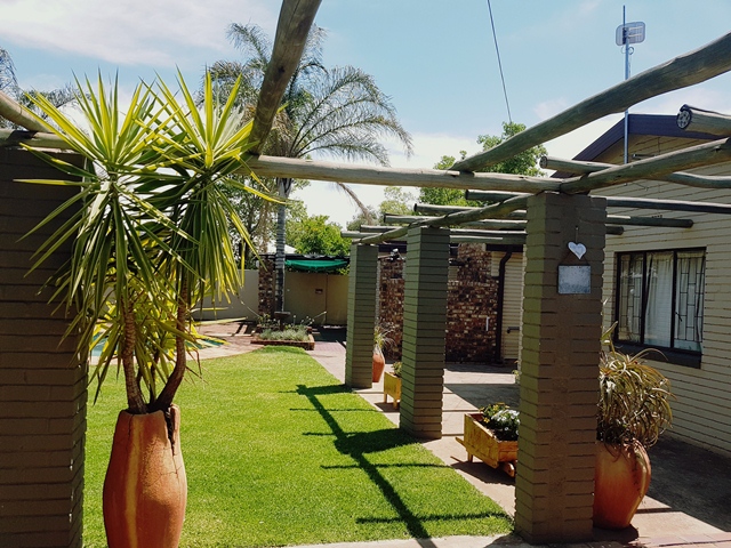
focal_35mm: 26
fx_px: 549
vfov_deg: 53.1
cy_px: 274
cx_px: 366
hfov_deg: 67.3
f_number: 1.7
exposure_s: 1/1568
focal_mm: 4.2
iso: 40
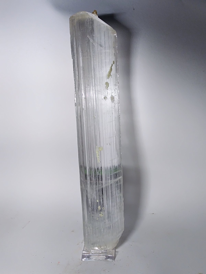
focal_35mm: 26
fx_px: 206
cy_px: 137
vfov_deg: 67.3
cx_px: 103
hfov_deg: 53.1
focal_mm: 3.54
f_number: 2
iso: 100
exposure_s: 1/197
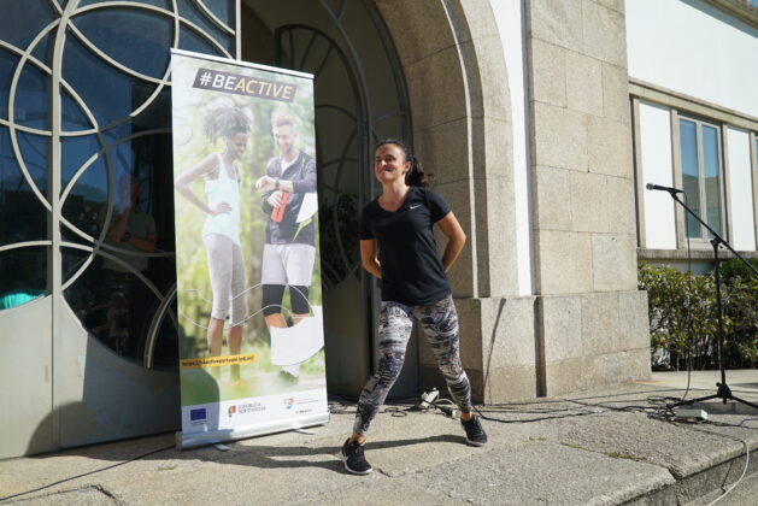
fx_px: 632
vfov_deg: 43.6
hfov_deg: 61.9
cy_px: 253
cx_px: 379
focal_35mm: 30
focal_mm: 30
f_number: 4
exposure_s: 1/1600
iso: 125
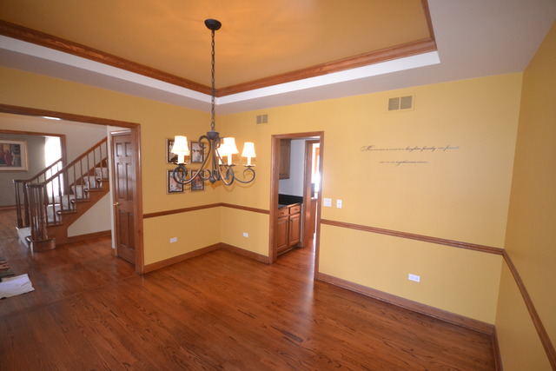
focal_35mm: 15
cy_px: 186
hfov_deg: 100.4
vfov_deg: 77.4
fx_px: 232
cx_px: 278
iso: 2000
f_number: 4
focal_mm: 10
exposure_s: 1/60
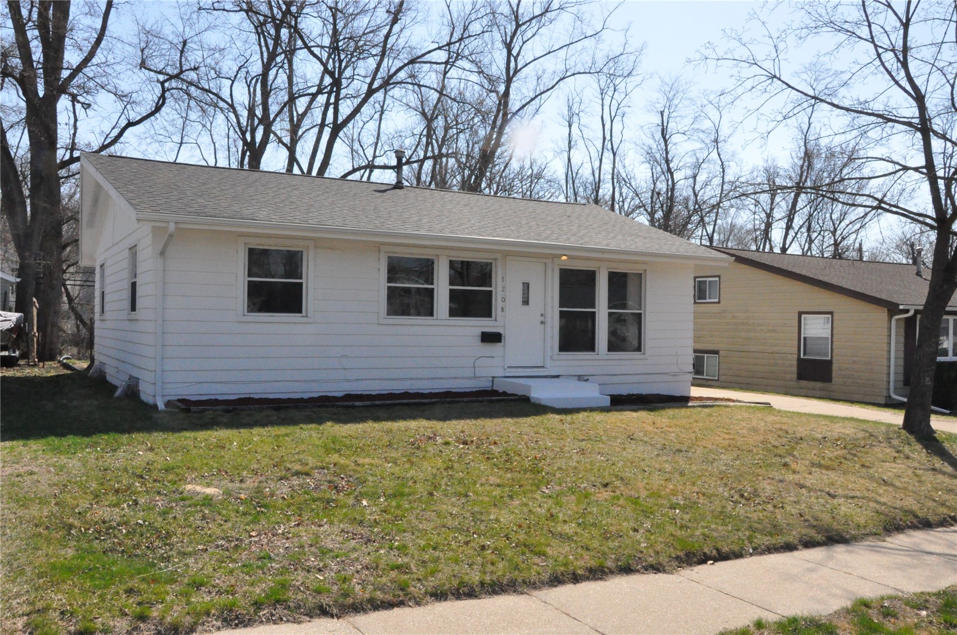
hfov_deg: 59.6
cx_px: 478
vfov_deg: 41.6
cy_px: 318
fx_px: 836
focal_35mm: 32
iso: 3200
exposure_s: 1/800
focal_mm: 21
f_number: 25
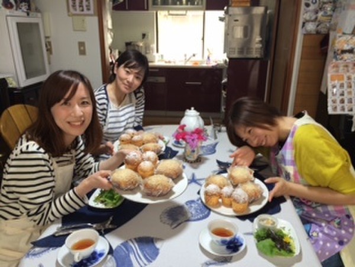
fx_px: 308
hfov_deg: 60.0
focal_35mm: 30
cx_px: 178
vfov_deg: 46.8
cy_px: 134
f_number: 2.2
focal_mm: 4.12
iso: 32
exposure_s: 1/30
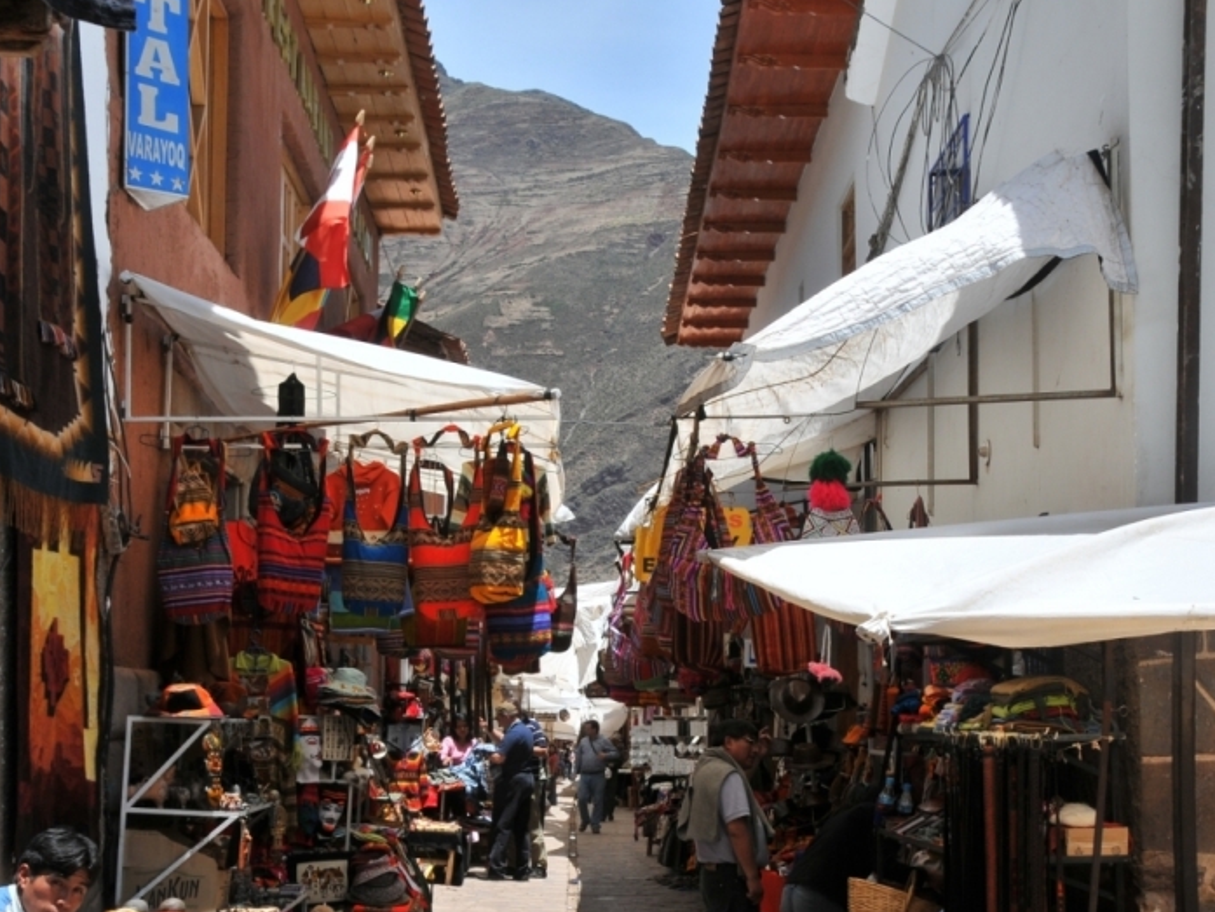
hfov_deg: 34.9
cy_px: 570
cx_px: 629
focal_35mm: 55
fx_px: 1931
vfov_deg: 26.5
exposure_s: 1/180
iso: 200
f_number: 11
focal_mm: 26
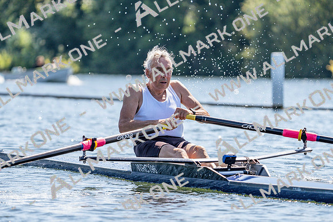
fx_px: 2887
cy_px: 111
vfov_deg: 4.4
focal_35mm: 312
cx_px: 166
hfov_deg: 6.6
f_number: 6.3
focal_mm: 312
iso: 400
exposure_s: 1/1600
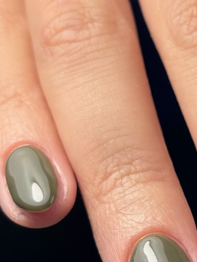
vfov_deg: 18.2
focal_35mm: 107
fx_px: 813
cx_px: 246
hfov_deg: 13.4
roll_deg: -5.3
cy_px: 212
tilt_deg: -27.3
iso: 50
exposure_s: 1/1037
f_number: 1.6
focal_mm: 5.96
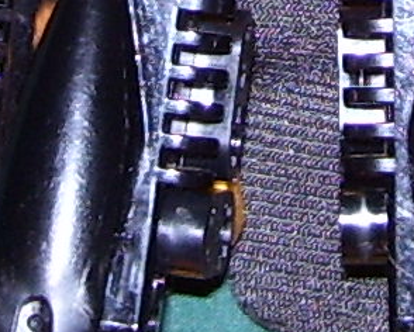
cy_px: -428
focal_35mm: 275
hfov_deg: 7.0
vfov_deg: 5.5
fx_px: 3374
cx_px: 239
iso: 80
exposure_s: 1/60
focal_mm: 6
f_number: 2.7
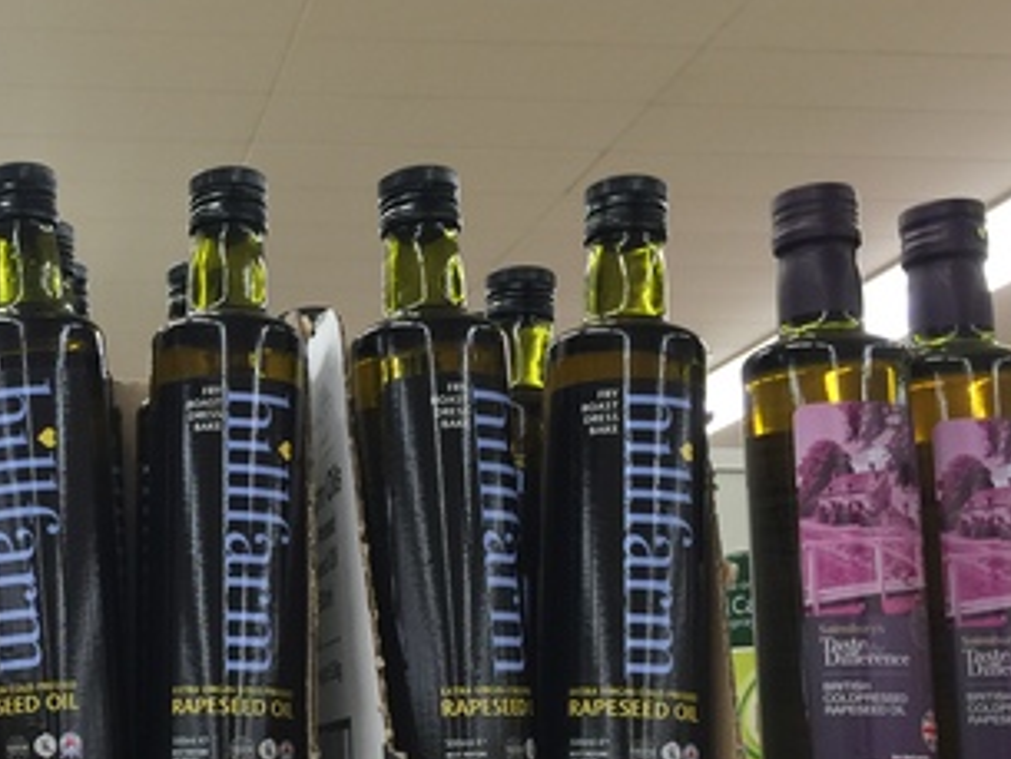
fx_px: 1665
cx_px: 73
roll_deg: -0.1
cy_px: 557
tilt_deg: +8.5
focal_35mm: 57
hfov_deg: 31.9
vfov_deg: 25.4
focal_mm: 4.15
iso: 32
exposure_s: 1/30
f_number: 2.2
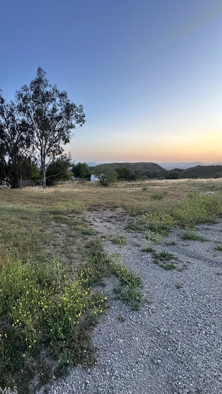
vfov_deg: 99.3
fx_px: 167
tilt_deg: -9.7
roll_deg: +1.3
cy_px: 189
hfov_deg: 64.7
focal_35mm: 16
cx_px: 68
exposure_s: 1/99
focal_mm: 2.22
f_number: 2.2
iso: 250
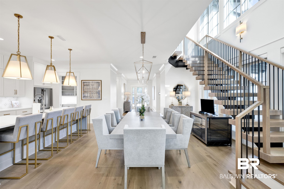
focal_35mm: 16
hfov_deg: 98.5
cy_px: 94
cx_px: 142
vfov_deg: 75.5
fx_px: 122
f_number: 11
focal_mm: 15.5
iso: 400
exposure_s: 1/20
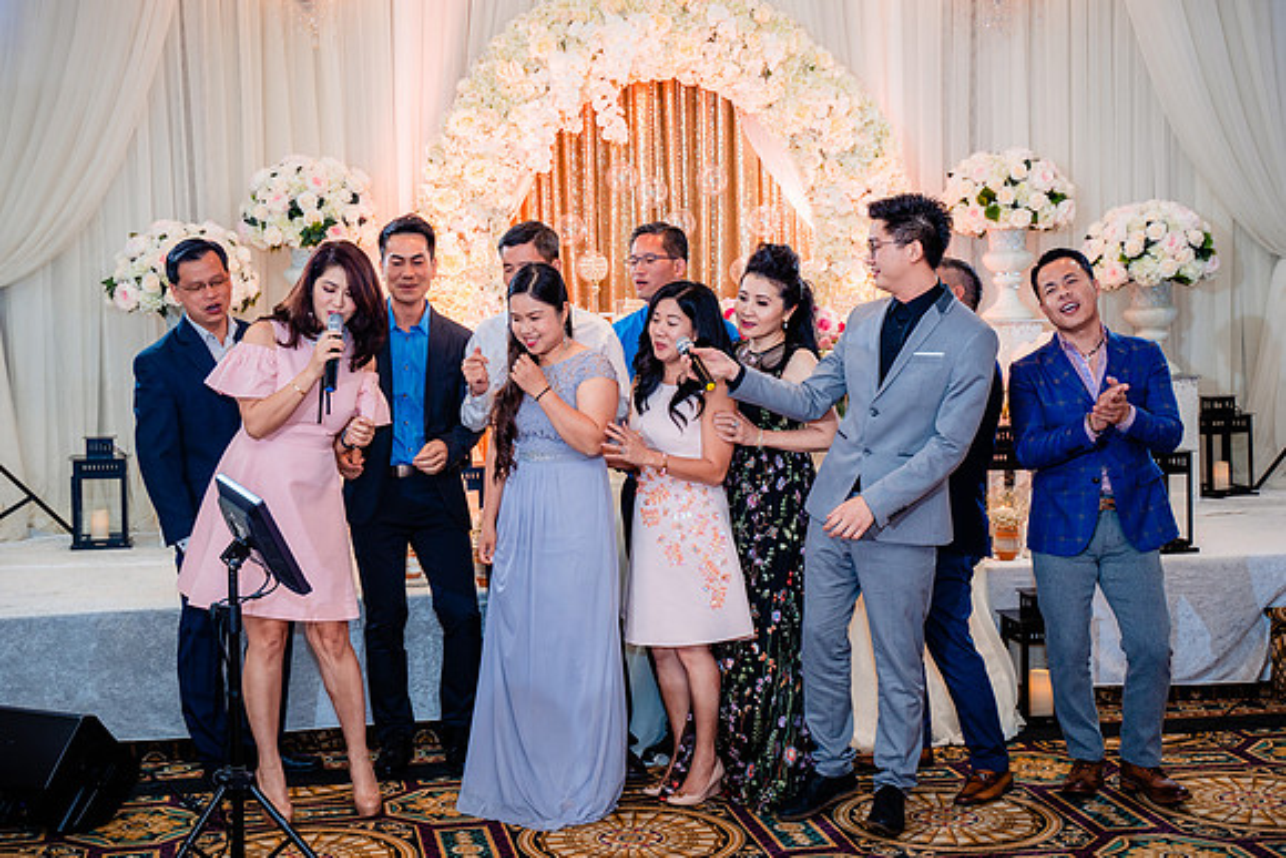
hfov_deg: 37.4
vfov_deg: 25.5
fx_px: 1899
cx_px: 574
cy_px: 415
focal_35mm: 53
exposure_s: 1/160
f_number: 3.5
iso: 640
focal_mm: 48
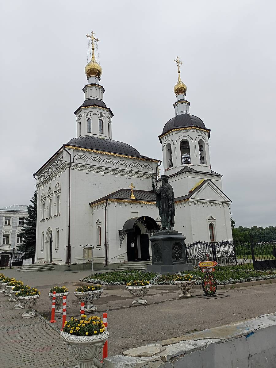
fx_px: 298
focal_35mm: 28
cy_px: 184
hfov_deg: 49.7
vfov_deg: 63.4
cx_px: 138
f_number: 1.8
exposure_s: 1/1477
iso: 112
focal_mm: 4.69
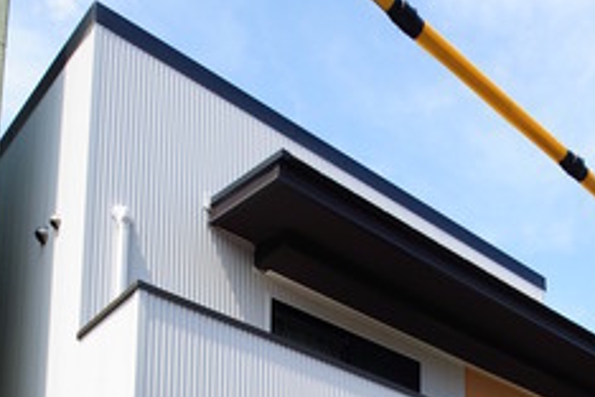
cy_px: 631
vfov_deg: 20.7
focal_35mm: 53
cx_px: 470
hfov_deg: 36.1
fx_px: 882
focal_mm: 13
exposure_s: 1/160
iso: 200
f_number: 10
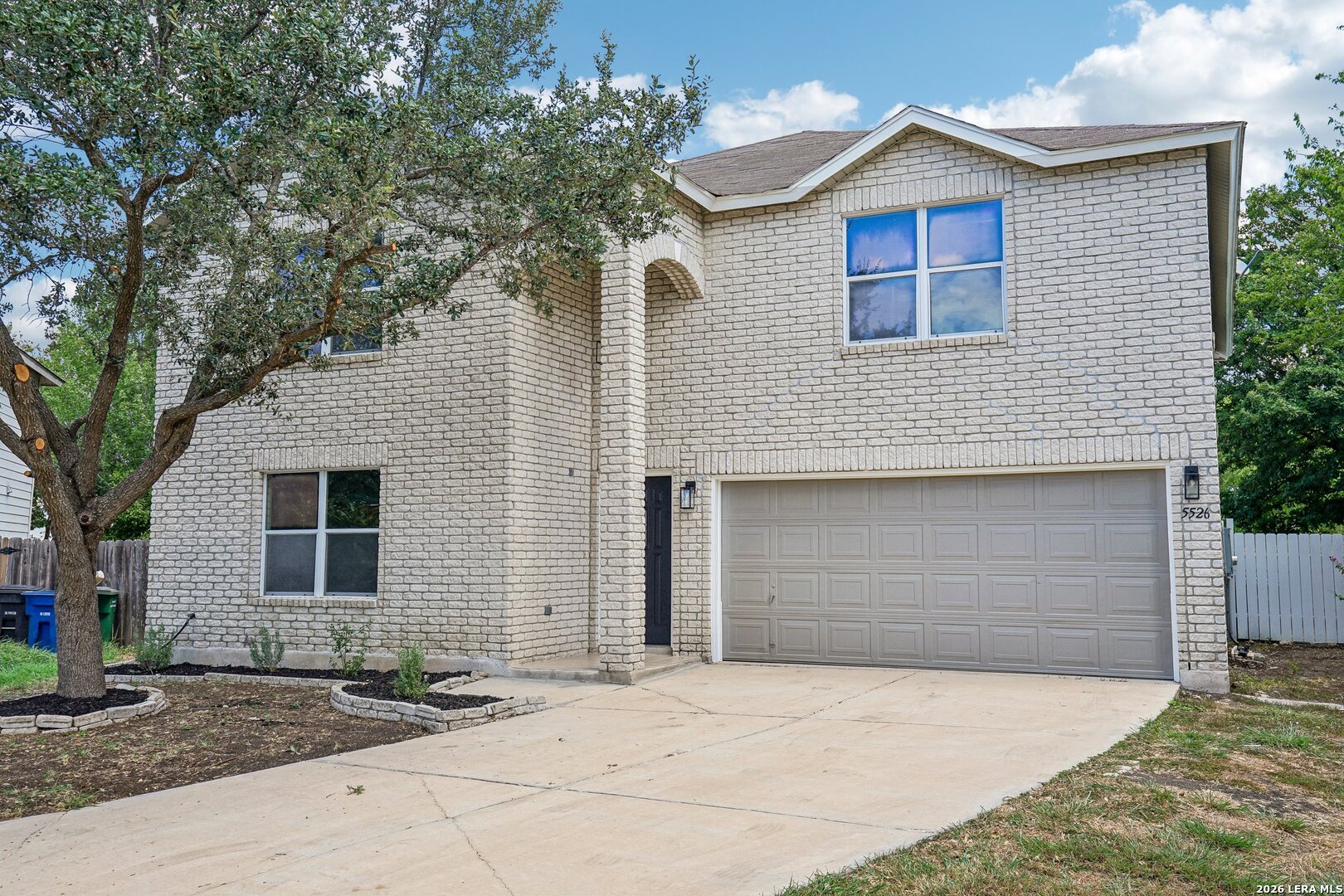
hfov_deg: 58.7
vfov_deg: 41.1
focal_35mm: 32
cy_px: 448
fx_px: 1195
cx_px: 672
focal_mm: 32
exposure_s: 1/250
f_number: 8
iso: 200
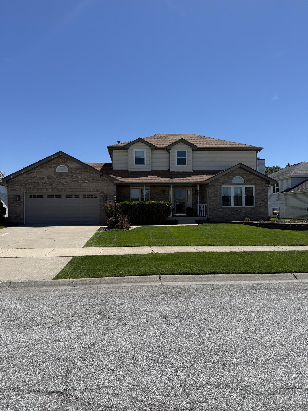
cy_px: 206
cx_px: 154
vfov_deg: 71.6
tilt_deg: +1.3
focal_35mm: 24
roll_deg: +0.1
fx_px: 285
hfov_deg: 56.8
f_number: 1.78
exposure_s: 1/5714
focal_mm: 6.76
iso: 80
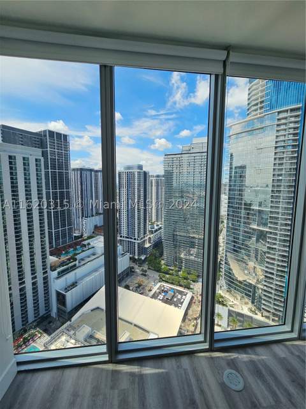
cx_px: 153
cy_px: 204
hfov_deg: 89.9
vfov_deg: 106.2
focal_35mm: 13
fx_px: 153
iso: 50
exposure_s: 1/1480
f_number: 2.2
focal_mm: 2.2
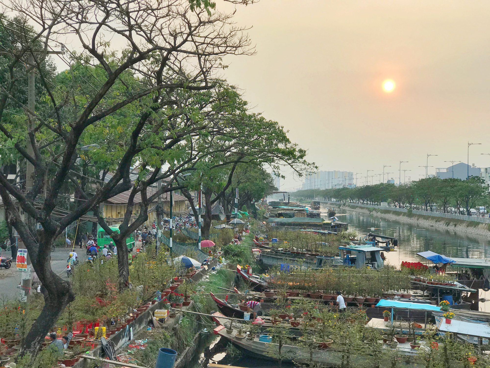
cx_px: 245
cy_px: 184
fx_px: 807
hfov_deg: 33.8
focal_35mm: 57
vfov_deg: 25.7
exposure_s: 1/232
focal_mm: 6.6
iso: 20
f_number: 2.8
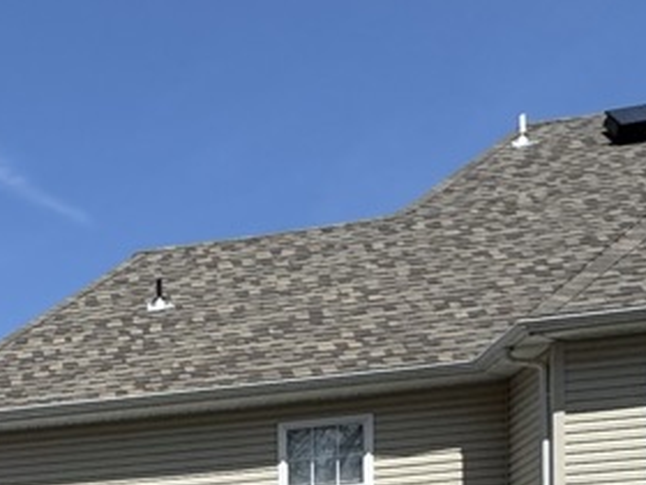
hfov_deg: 18.7
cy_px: 868
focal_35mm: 80
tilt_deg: -1.0
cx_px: -528
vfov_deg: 15.8
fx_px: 1493
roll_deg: +0.9
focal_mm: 2.22
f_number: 2.2
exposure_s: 1/3106
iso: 50
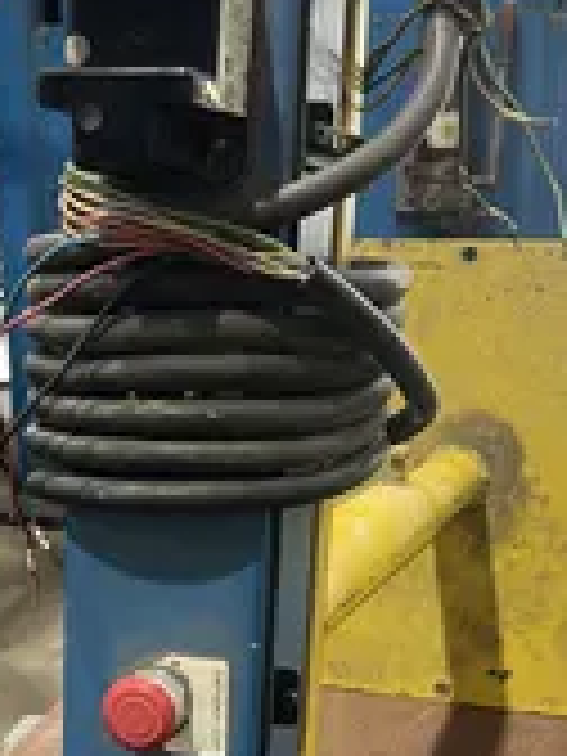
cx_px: 180
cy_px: 590
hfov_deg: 23.5
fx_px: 1354
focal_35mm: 62
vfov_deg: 30.5
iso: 125
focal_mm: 5.7
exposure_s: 1/60
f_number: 1.5
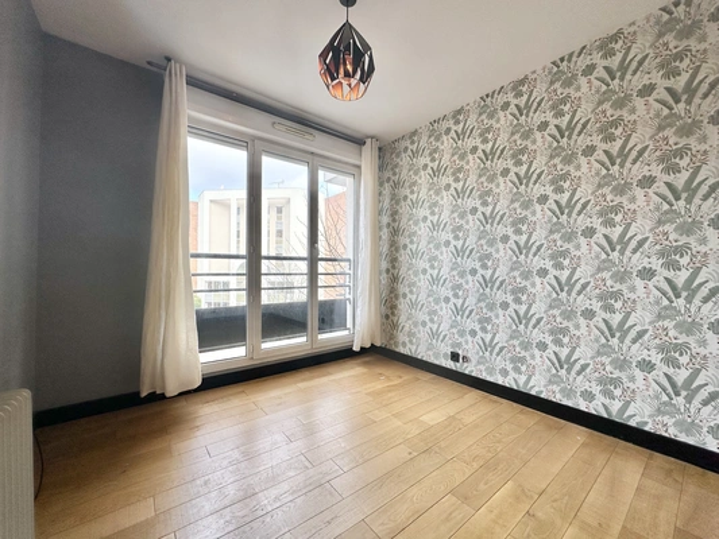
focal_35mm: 14
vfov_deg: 85.7
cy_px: 270
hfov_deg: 102.1
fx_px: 291
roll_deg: -0.6
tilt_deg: +0.8
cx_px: 360
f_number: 2.2
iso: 40
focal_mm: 2.22
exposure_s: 1/267
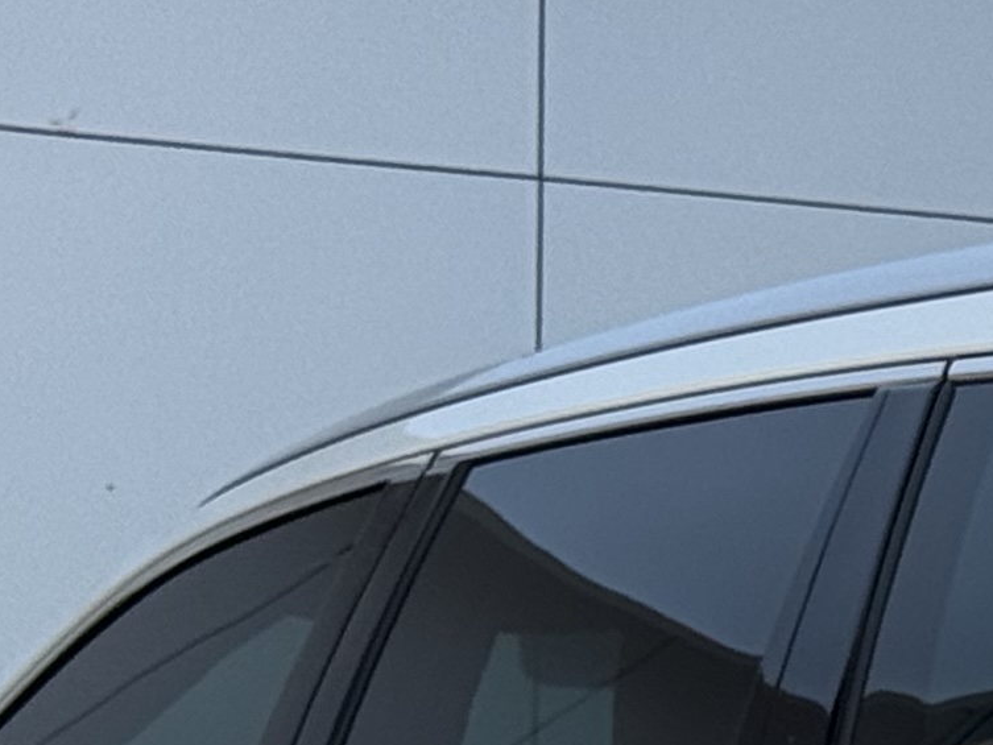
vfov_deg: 5.7
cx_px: 1514
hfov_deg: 7.6
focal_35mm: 257
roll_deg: +0.7
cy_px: 1018
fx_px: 7374
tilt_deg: +2.1
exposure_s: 1/1193
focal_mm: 6.76
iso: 64
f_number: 1.78
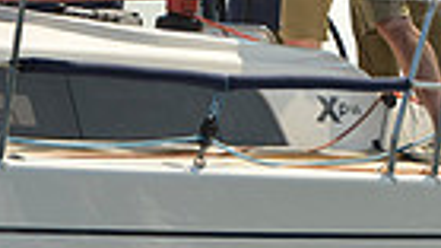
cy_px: 154
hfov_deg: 3.5
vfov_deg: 2.0
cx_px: 219
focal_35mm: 613
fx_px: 7164
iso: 200
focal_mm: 140
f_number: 8
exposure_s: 1/1250
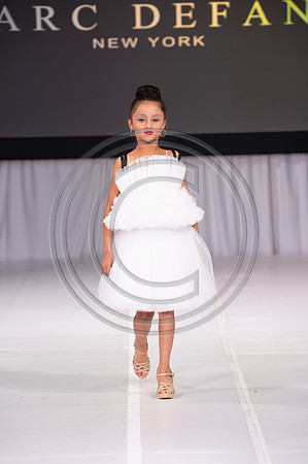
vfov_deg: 12.5
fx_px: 2122
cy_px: 232
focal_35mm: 165
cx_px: 154
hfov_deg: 8.3
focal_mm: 165
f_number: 5.6
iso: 2000
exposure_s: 1/400
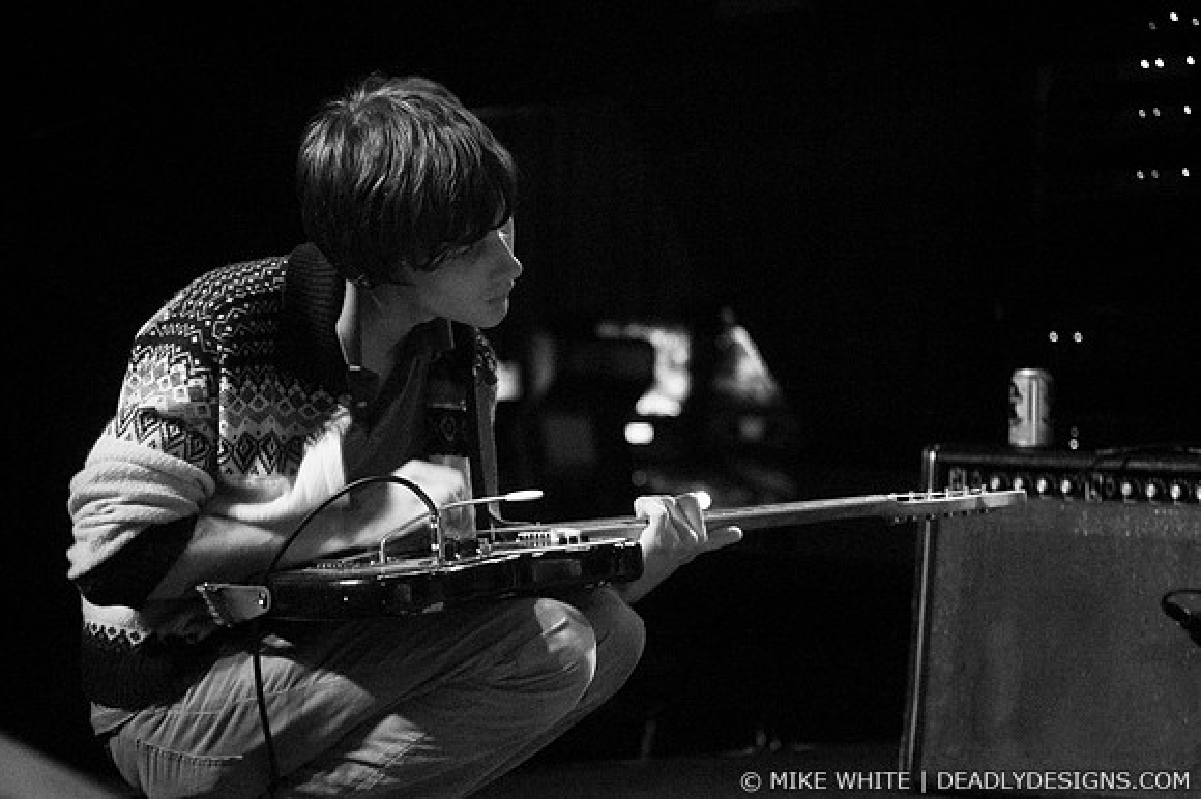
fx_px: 2901
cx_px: 600
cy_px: 400
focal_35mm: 87
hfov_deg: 23.4
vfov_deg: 15.7
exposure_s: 1/40
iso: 800
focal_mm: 58
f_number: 2.8
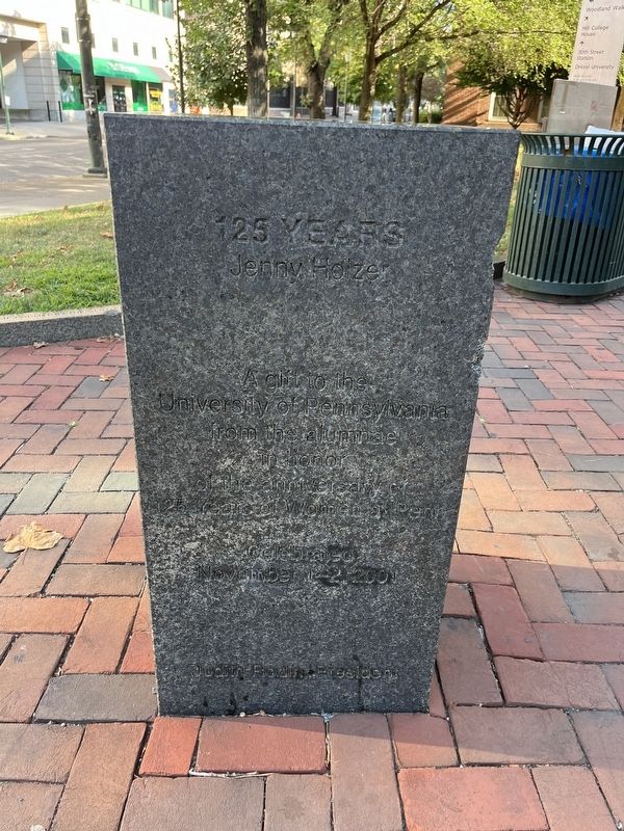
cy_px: 416
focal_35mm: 26
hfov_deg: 53.1
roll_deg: -3.1
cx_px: 312
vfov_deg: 67.3
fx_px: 625
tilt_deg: -25.1
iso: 50
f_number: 1.6
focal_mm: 5.1
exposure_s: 1/172
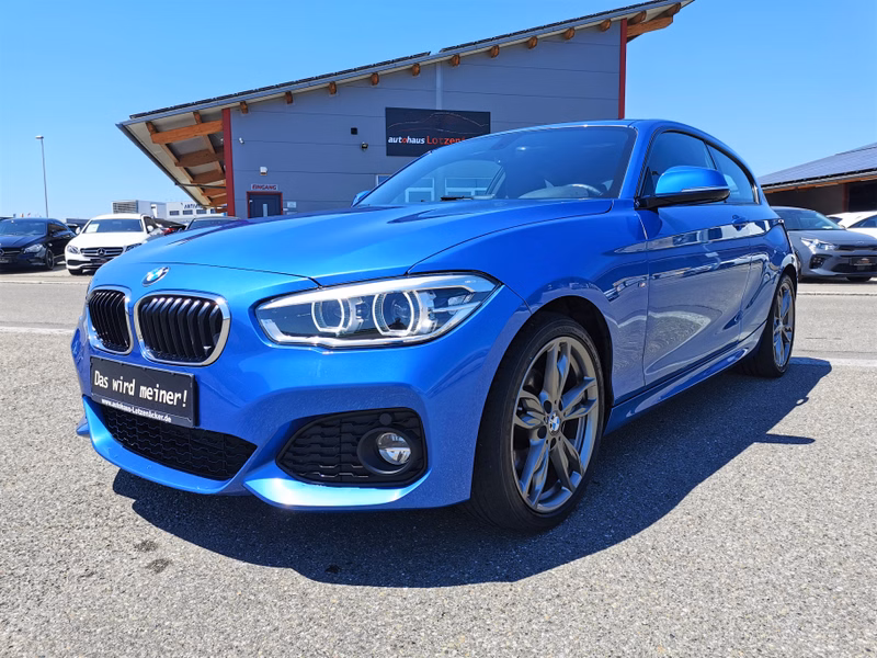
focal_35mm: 27
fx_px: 684
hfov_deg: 65.3
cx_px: 438
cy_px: 329
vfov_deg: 51.4
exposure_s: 1/2083
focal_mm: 5.58
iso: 50
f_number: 1.8
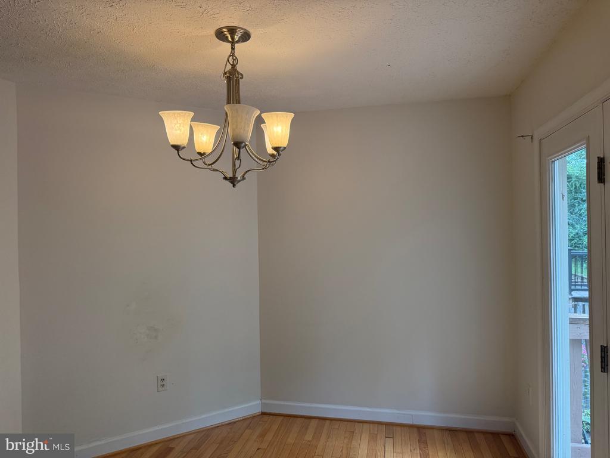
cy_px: 229
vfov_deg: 56.8
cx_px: 305
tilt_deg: -0.1
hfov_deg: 71.6
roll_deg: +1.1
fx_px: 423
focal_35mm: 24
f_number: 1.78
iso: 160
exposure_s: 1/237
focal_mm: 6.76
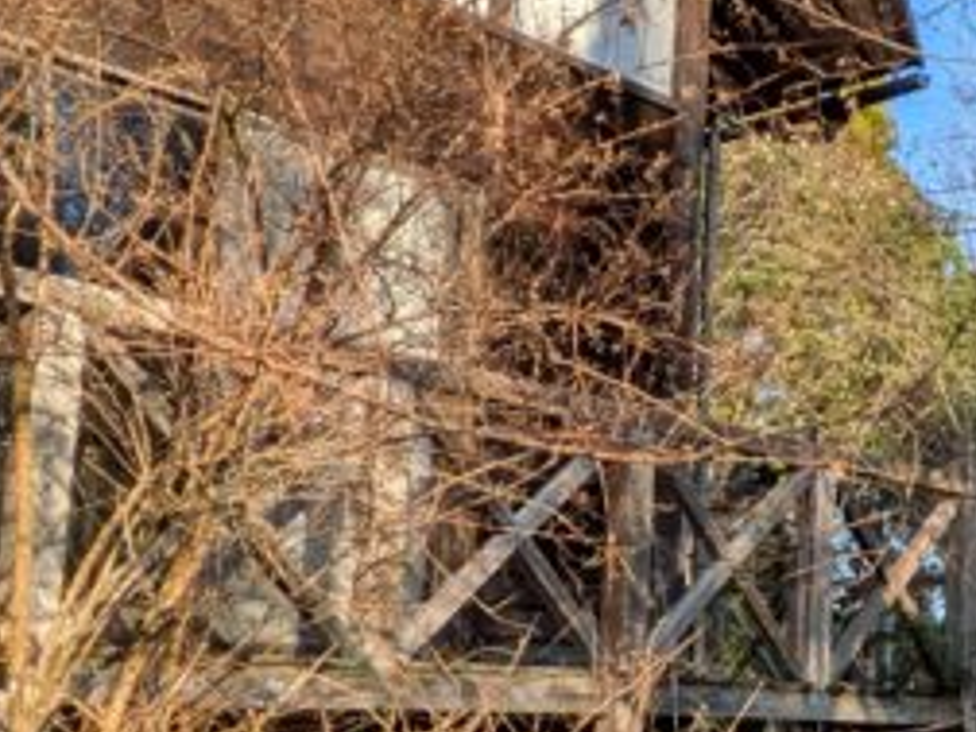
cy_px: 523
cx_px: 1069
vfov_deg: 25.4
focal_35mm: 57
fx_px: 1607
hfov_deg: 30.3
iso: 50
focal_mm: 1.83
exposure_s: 1/830
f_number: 2.2
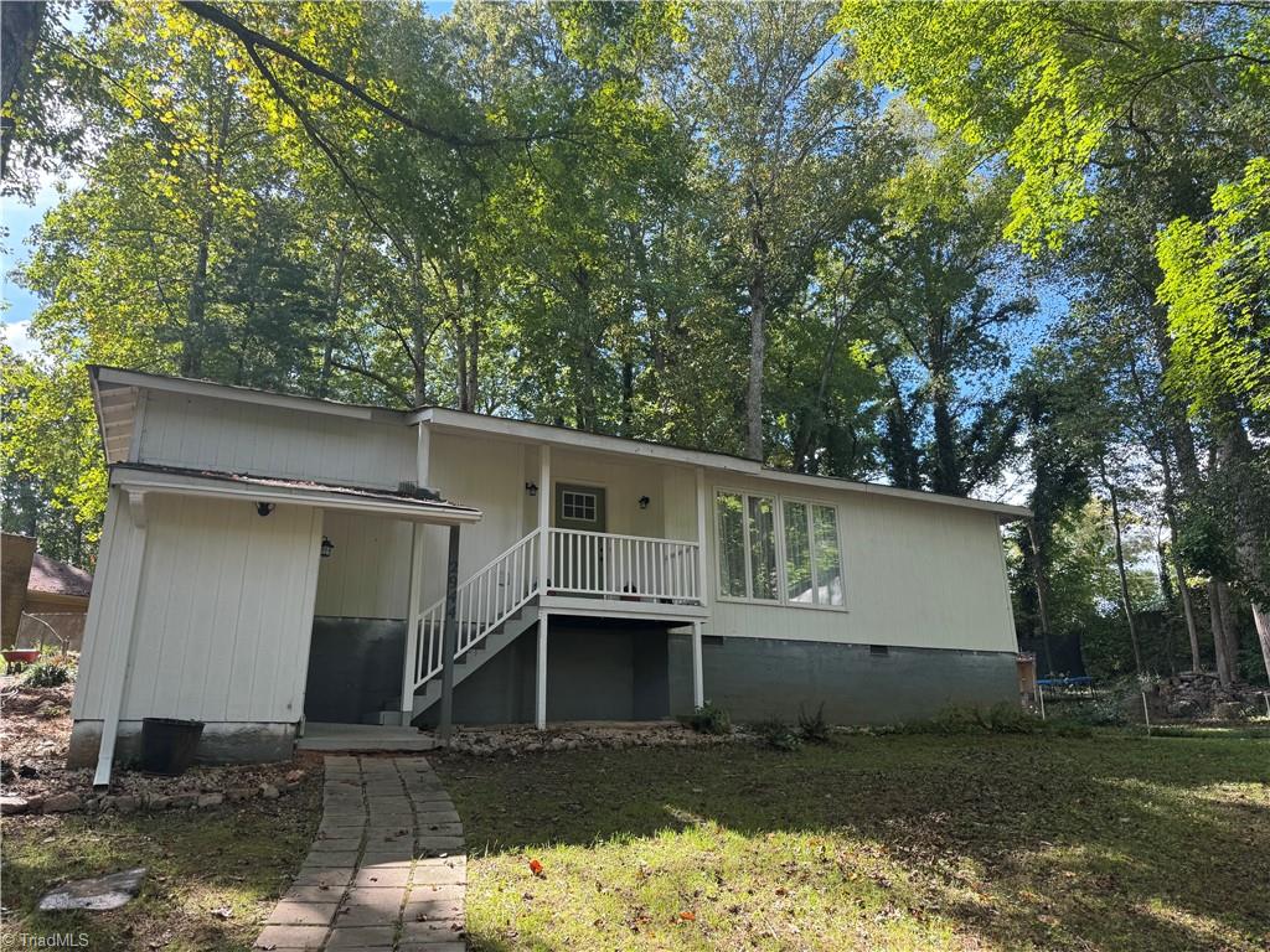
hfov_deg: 71.6
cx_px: 635
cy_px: 476
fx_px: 881
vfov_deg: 56.8
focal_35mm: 24
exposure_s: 1/397
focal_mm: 6.76
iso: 80
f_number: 1.78
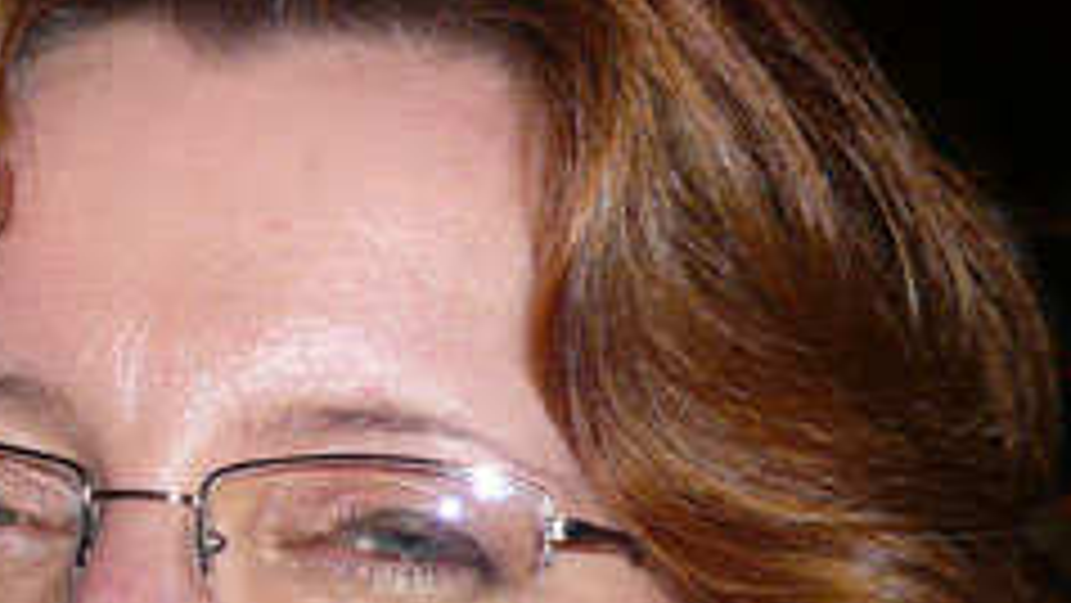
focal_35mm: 107
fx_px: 3039
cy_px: 680
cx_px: 310
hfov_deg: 19.9
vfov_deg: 11.2
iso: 100
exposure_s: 1/30
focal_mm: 5.2
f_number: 2.9
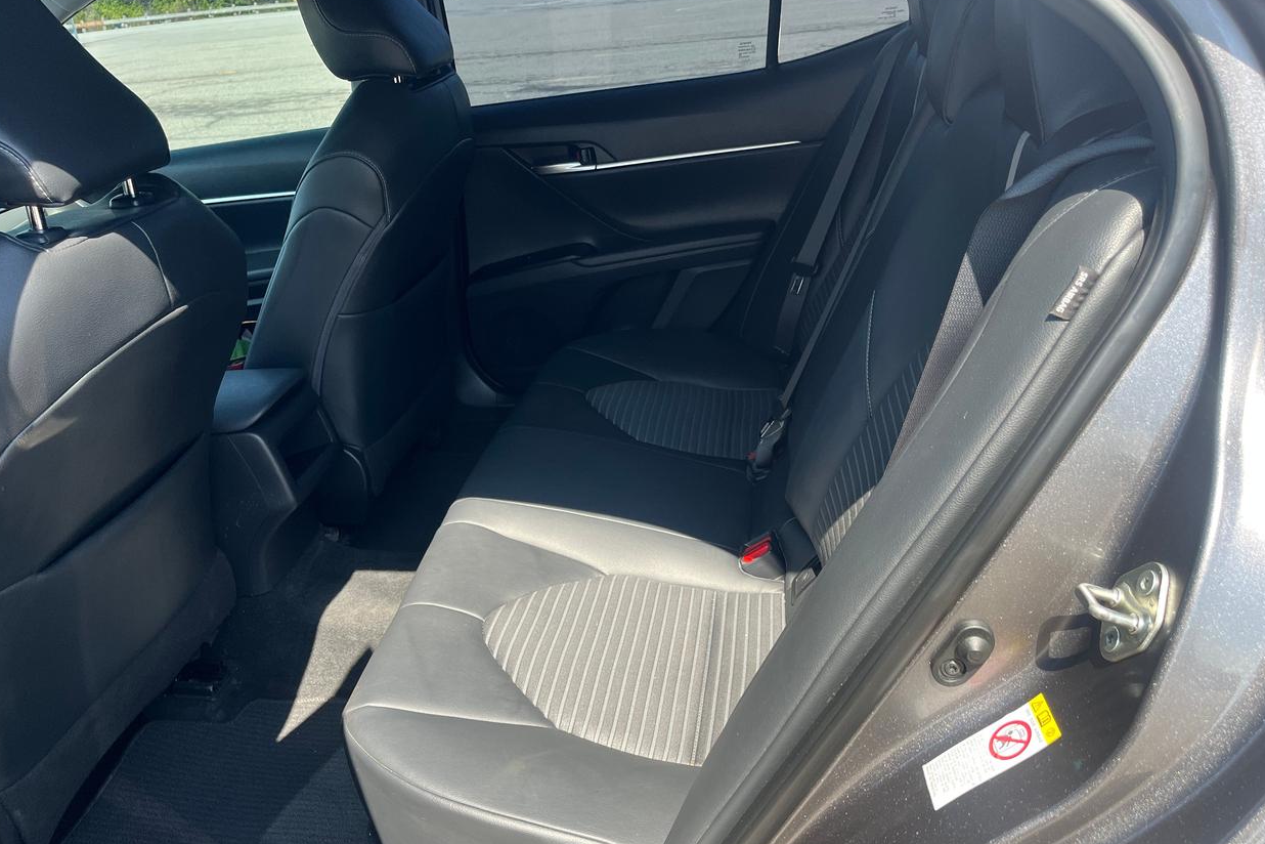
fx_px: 984
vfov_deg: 46.3
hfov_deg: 65.5
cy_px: 476
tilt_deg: -27.4
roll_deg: +5.4
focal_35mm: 28
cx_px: 646
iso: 50
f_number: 1.6
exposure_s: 1/433
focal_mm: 5.1
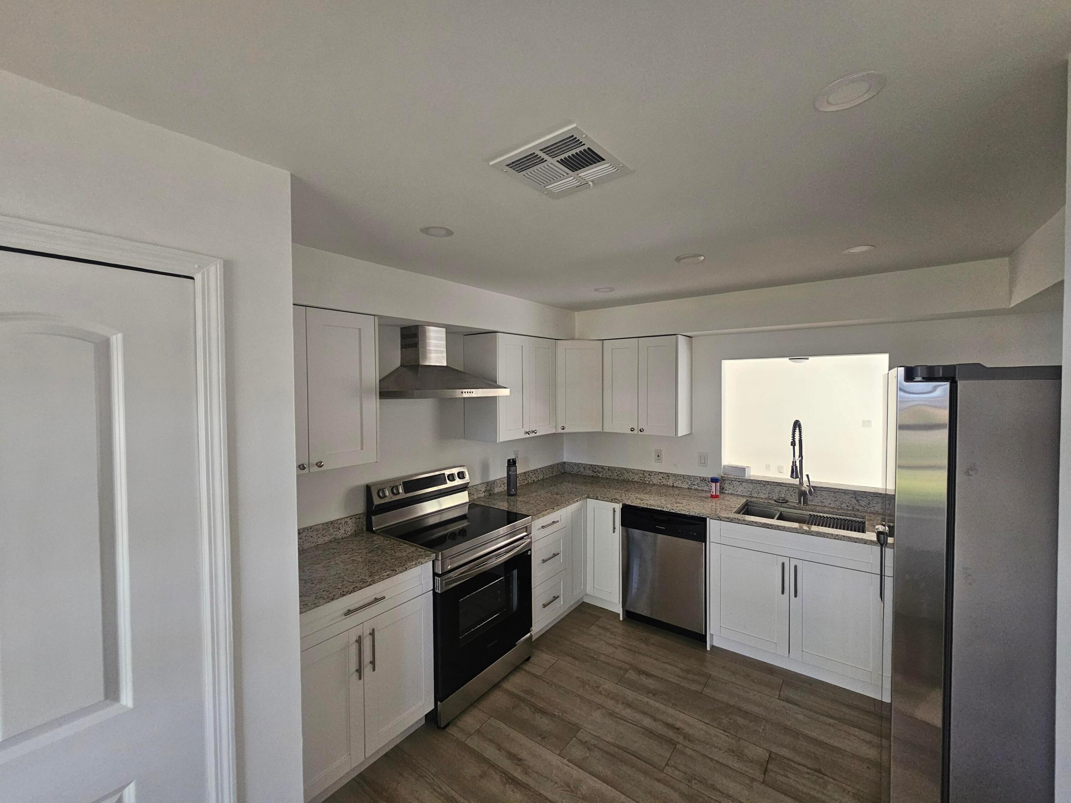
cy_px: 402
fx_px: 402
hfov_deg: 106.2
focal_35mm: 13
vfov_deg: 89.9
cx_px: 536
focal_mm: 2.2
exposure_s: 1/70.8
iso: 250
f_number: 2.2
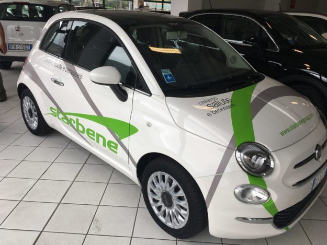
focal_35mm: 29
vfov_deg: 48.2
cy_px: 122
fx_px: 274
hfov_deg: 61.7
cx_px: 164
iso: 32
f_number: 2.2
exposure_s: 1/100
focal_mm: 4.15
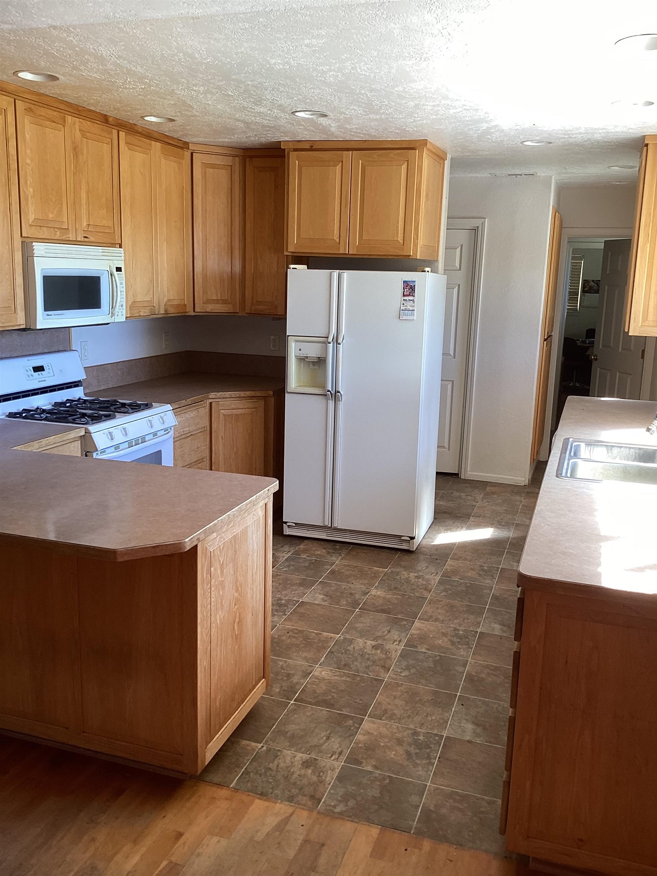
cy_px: 438
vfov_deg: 58.4
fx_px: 784
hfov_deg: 45.4
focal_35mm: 31
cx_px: 328
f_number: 2.4
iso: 50
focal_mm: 3.3
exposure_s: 1/60
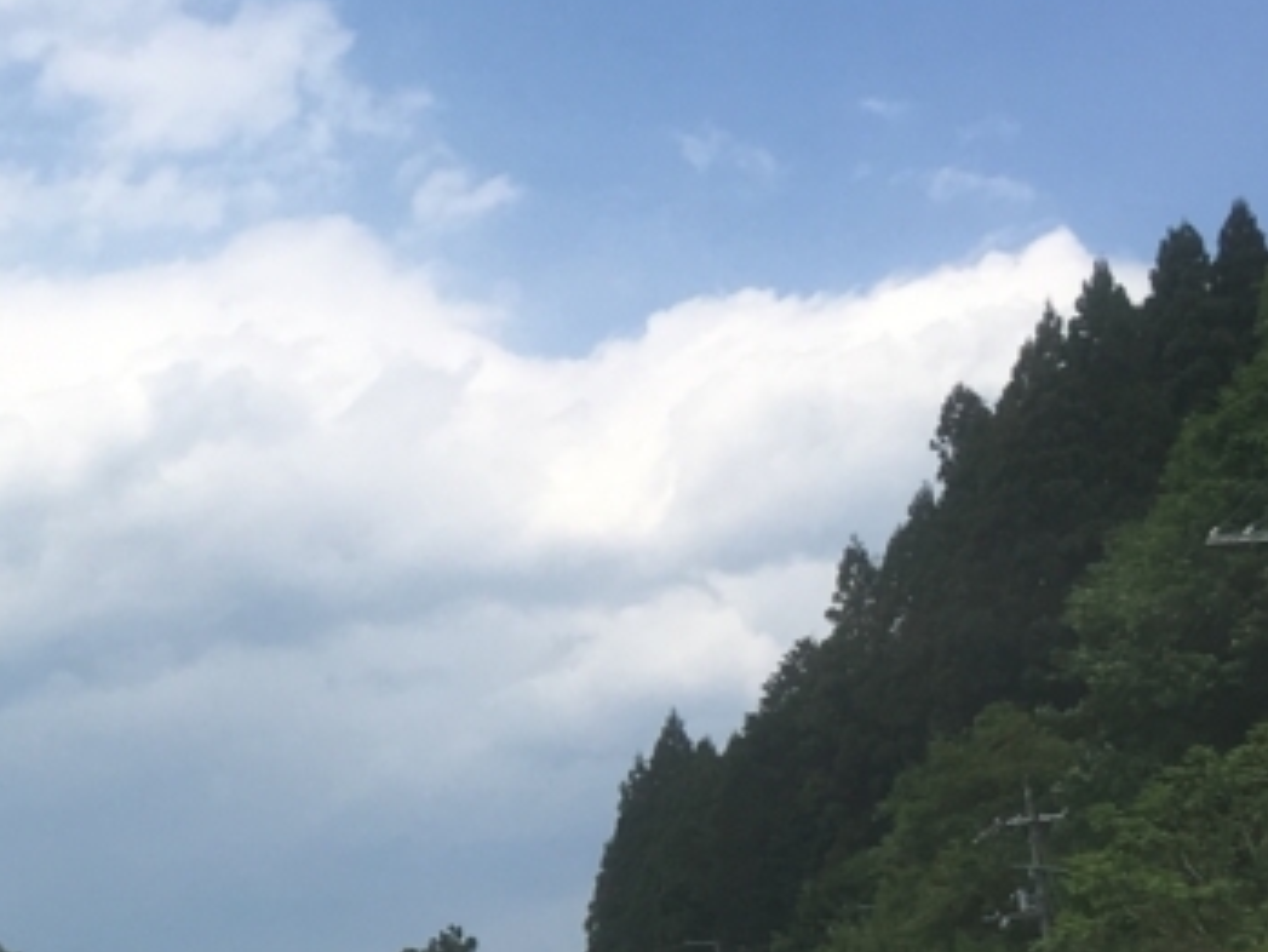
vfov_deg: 17.3
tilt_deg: +13.9
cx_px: -149
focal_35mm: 85
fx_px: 3115
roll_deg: -1.7
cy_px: 734
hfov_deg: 21.7
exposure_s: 1/1789
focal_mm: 4.15
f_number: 2.2
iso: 25
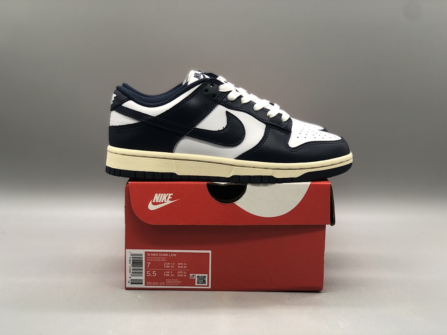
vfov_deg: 28.0
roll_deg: -0.4
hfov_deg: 36.8
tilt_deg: -7.7
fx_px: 671
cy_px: 168
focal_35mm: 52
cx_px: 224
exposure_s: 1/58
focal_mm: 6
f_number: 2.4
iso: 40
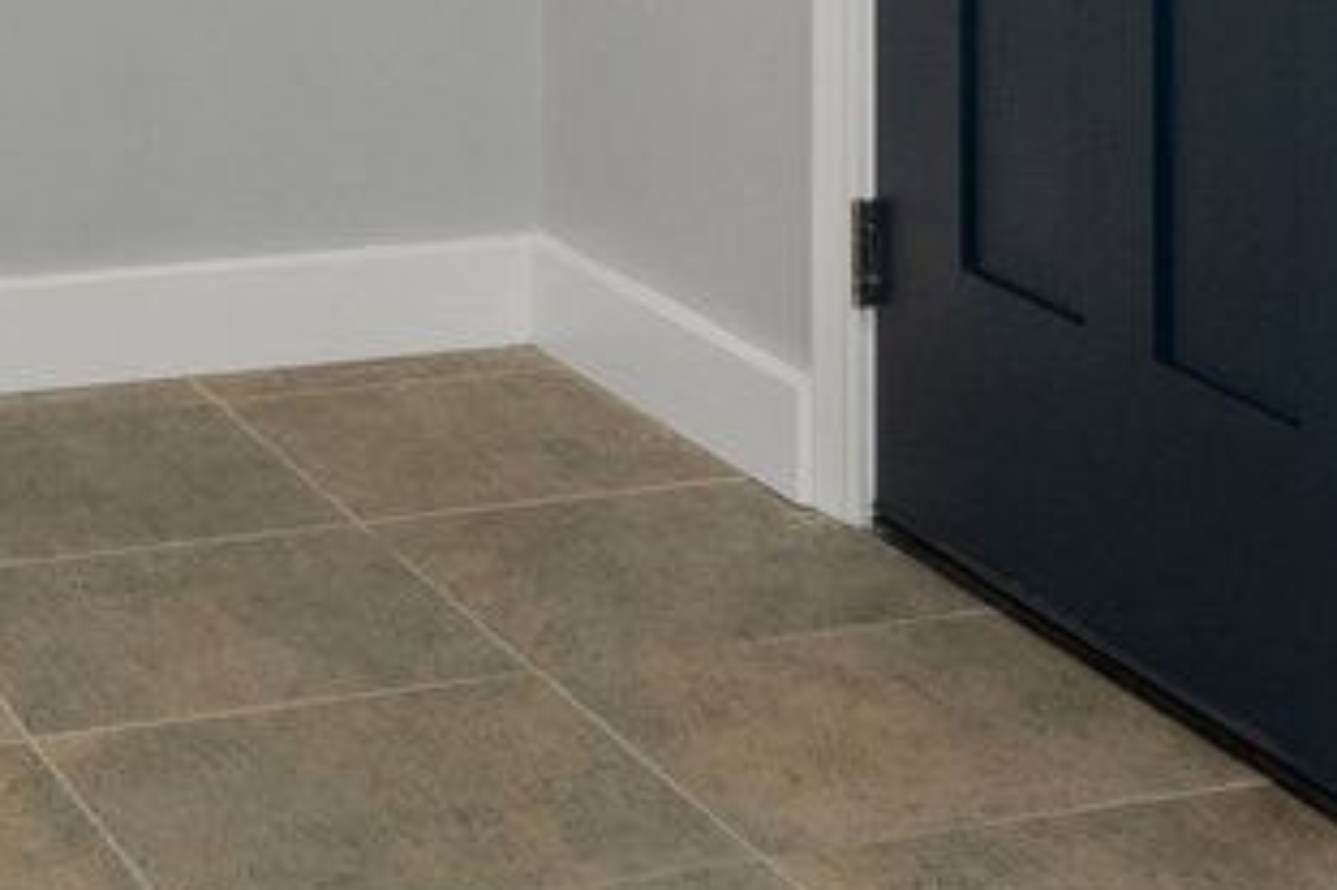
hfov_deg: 19.7
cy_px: -578
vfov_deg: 12.4
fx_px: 3823
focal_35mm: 103
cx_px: 365
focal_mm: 20
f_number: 7.1
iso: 1250
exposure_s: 1/1.67
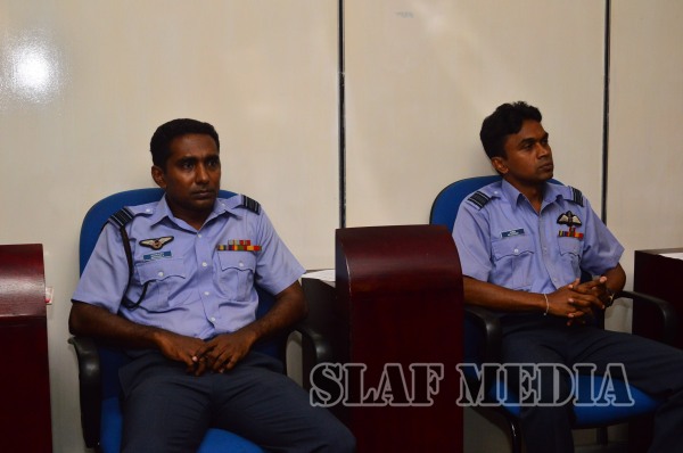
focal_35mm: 48
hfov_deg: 41.2
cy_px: 226
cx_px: 342
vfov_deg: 28.0
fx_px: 909
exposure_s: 1/125
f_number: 7.1
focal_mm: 32
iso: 800
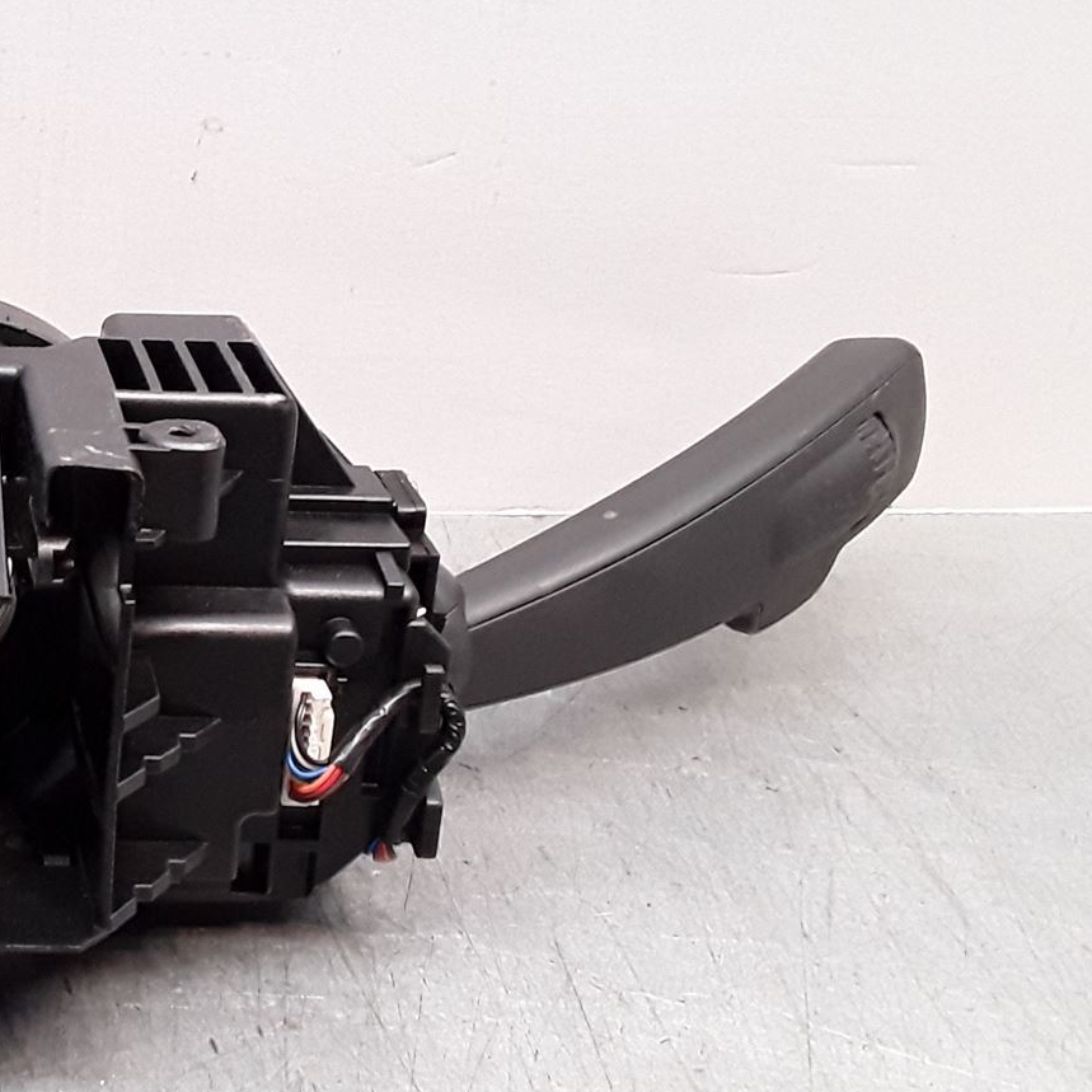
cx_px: -86
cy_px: 572
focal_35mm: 59
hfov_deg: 26.9
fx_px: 2106
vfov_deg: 29.1
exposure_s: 1/100
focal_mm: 2.91
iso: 100
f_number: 1.9
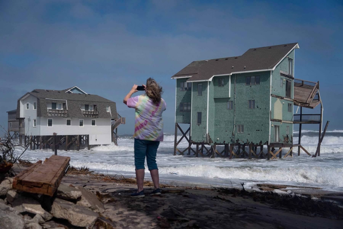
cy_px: 114
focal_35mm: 40
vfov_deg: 33.4
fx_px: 381
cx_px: 172
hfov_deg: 48.5
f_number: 2.8
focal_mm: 40
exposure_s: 1/12800
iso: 200
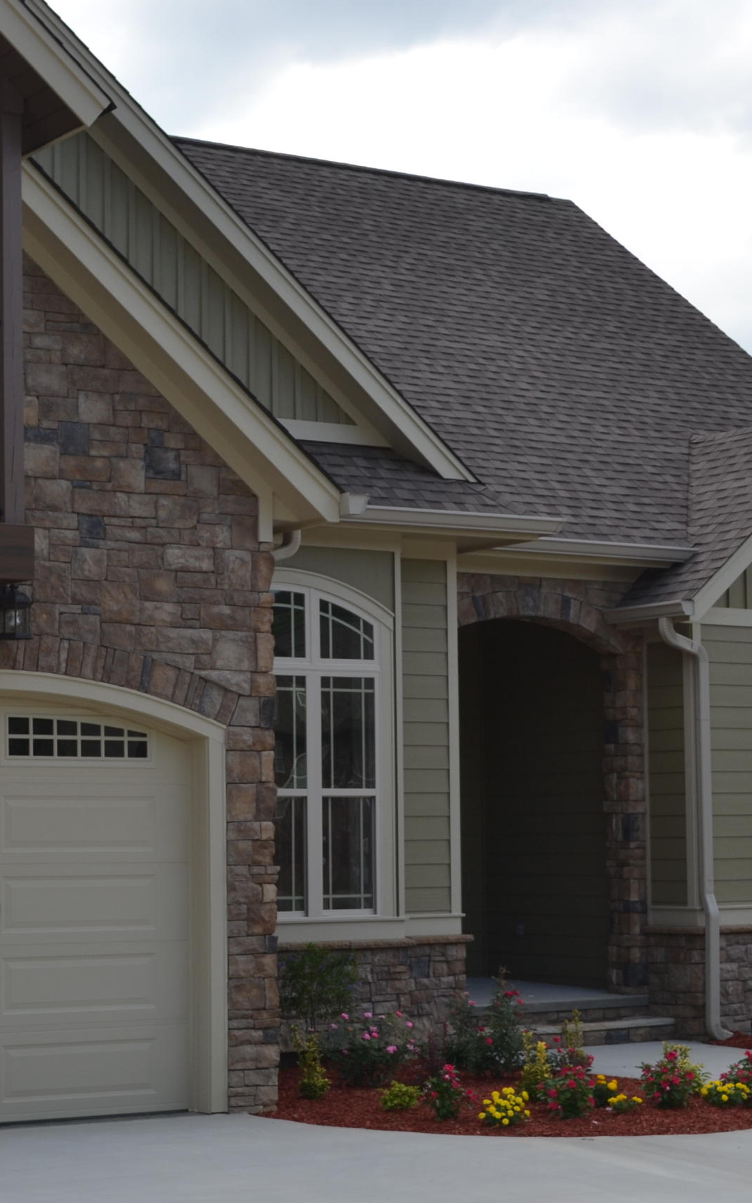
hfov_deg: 18.4
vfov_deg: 29.3
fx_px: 2294
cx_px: 143
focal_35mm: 70
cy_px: 676
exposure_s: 1/200
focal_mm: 26
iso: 100
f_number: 6.3
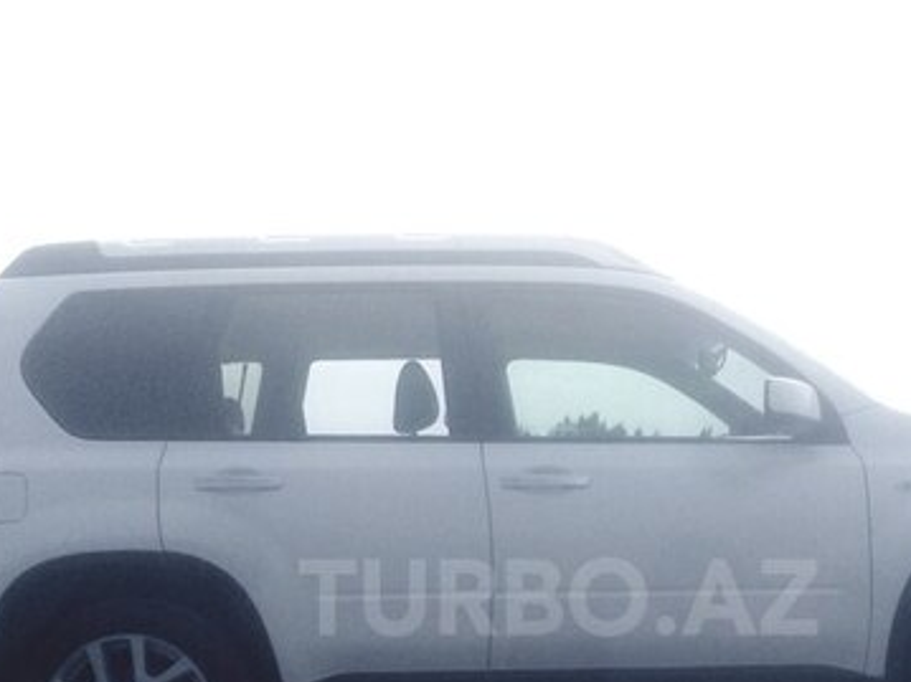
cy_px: 597
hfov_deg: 33.7
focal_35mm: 57
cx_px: 558
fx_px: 1500
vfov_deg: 25.0
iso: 50
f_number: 2.2
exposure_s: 1/2242
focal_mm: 3.3
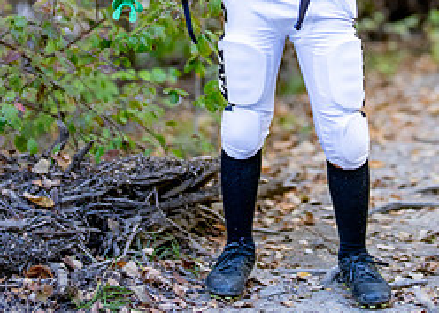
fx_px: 1620
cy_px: -42
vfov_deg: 10.9
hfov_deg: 15.4
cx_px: 310
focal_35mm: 130
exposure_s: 1/1000
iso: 1000
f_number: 1.2
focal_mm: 50
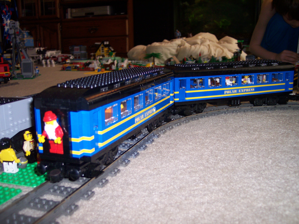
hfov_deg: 49.0
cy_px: 112
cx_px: 150
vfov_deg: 37.7
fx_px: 328
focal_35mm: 38
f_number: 2.8
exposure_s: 1/30
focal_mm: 8
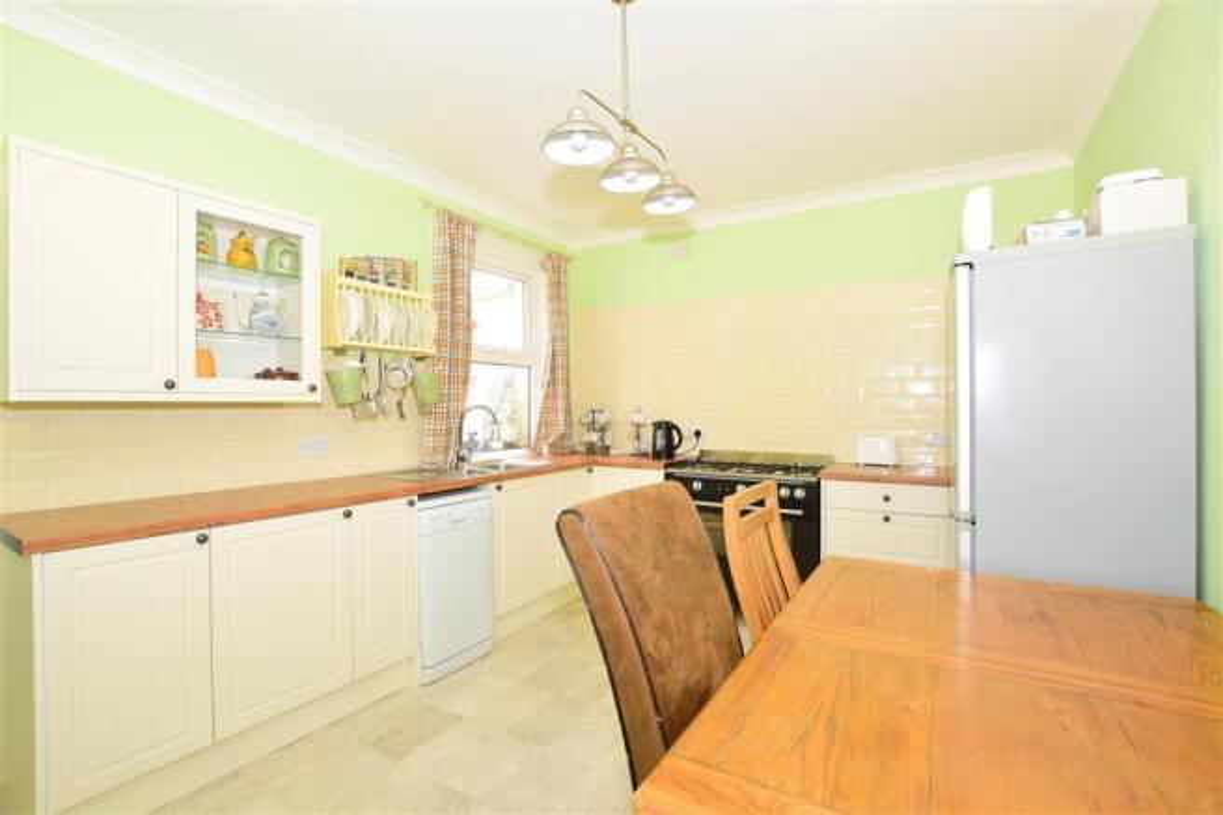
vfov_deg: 77.3
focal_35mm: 15
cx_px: 612
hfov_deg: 100.4
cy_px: 408
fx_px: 509
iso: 400
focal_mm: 10
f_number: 5.6
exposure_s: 1/20
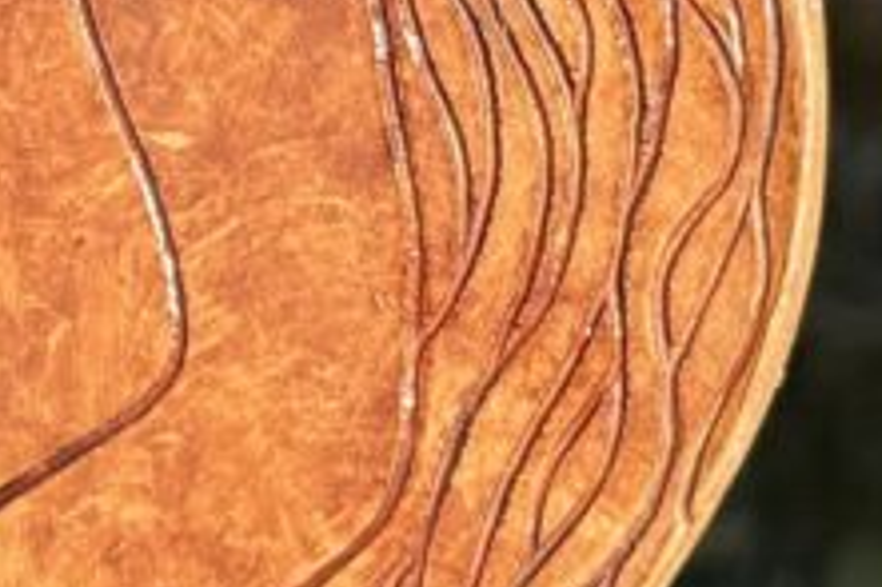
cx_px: -263
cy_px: -6
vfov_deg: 5.7
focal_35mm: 241
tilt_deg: -12.1
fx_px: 5900
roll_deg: -0.8
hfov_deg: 8.4
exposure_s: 1/1149
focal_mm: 6.76
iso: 64
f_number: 1.78
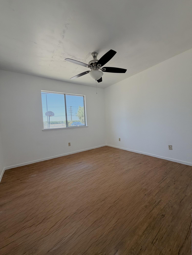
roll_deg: +3.6
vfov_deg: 102.1
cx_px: 96
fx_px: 104
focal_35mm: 14
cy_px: 128
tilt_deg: -2.7
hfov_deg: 85.7
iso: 64
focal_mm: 2.22
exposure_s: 1/121
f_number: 2.2
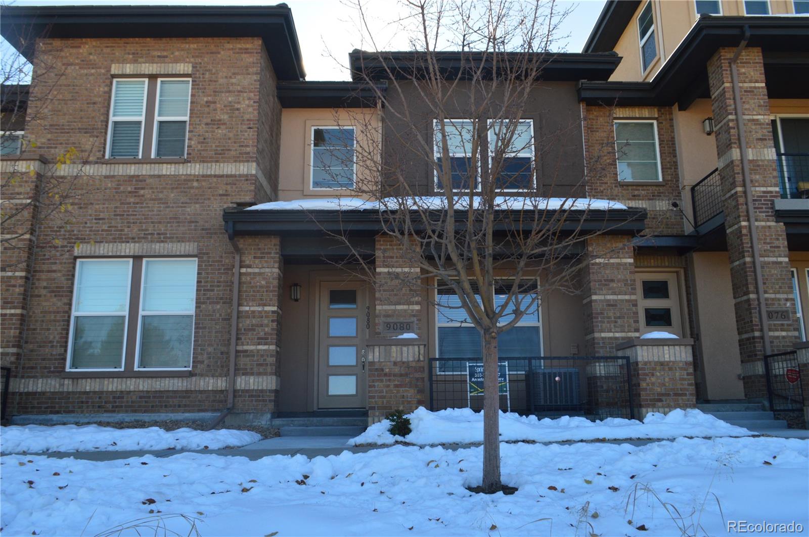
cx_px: 404
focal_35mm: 27
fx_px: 606
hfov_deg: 67.4
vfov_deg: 47.8
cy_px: 268
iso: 400
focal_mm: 18
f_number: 10
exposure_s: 1/250
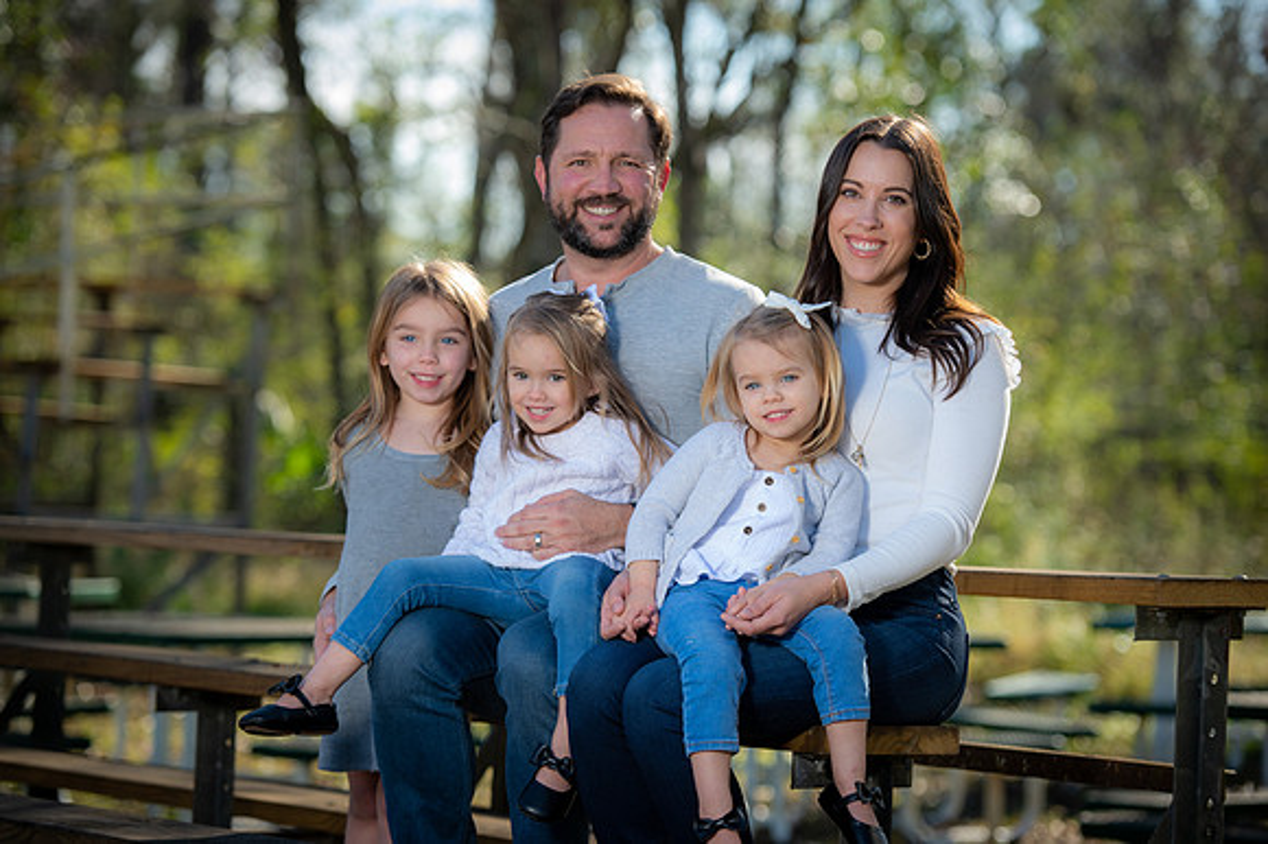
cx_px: 634
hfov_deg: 17.1
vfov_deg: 11.4
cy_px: 422
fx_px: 4224
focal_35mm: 120
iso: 100
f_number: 3.5
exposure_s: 1/250
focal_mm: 120
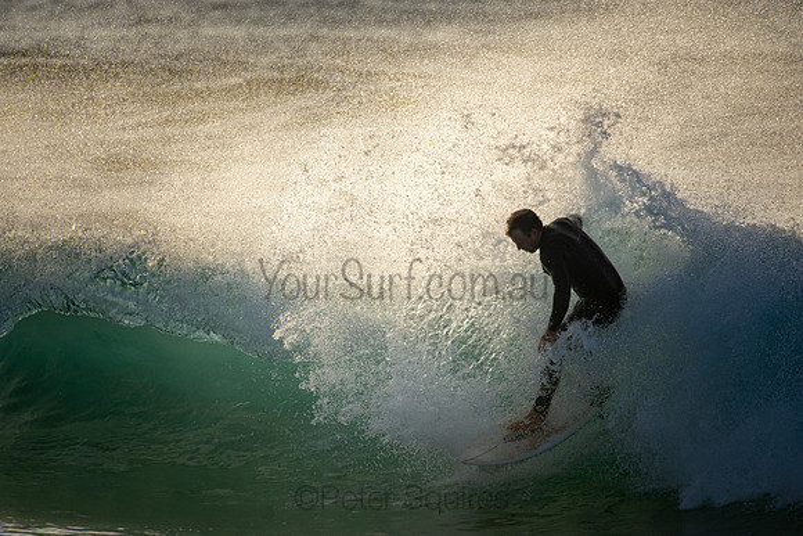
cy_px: 268
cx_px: 402
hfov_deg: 2.7
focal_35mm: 750
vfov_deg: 1.8
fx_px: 16732
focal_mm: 500
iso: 250
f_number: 5.6
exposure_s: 1/1250
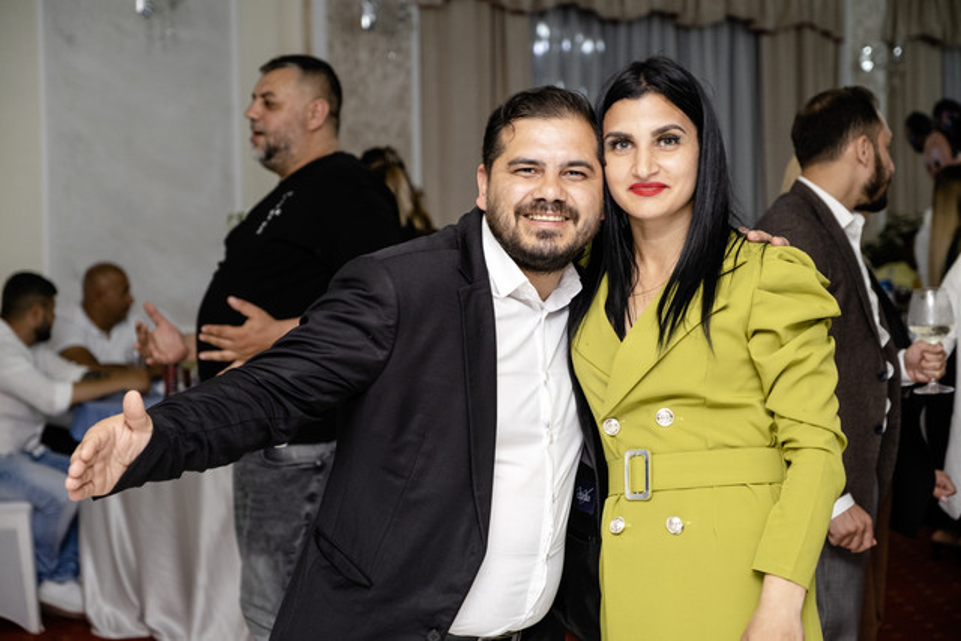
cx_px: 480
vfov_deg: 20.0
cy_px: 320
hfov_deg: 29.6
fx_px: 1816
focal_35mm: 68
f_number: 2.8
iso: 1000
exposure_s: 1/160
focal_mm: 45.5
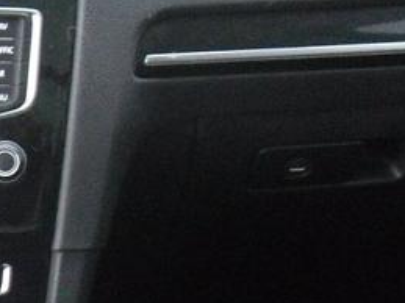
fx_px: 2023
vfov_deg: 8.5
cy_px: 270
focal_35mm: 173
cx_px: -166
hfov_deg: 11.1
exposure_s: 1/10
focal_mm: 6.3
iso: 400
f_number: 3.5
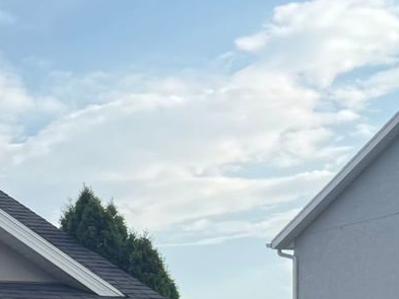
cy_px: 481
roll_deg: -0.4
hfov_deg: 12.7
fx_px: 1441
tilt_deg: -0.3
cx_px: -524
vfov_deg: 11.3
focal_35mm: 125
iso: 80
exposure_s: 1/2710
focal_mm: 6.76
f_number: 1.78
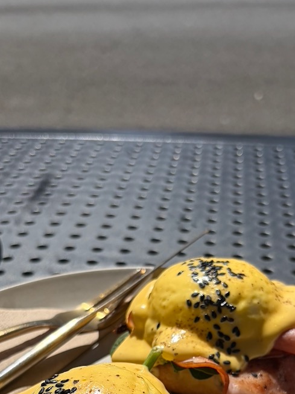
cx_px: 164
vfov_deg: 34.4
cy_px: 386
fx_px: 580
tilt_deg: -39.5
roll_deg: +3.6
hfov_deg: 28.5
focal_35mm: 51
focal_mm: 5.96
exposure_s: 1/7813
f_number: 1.6
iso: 50
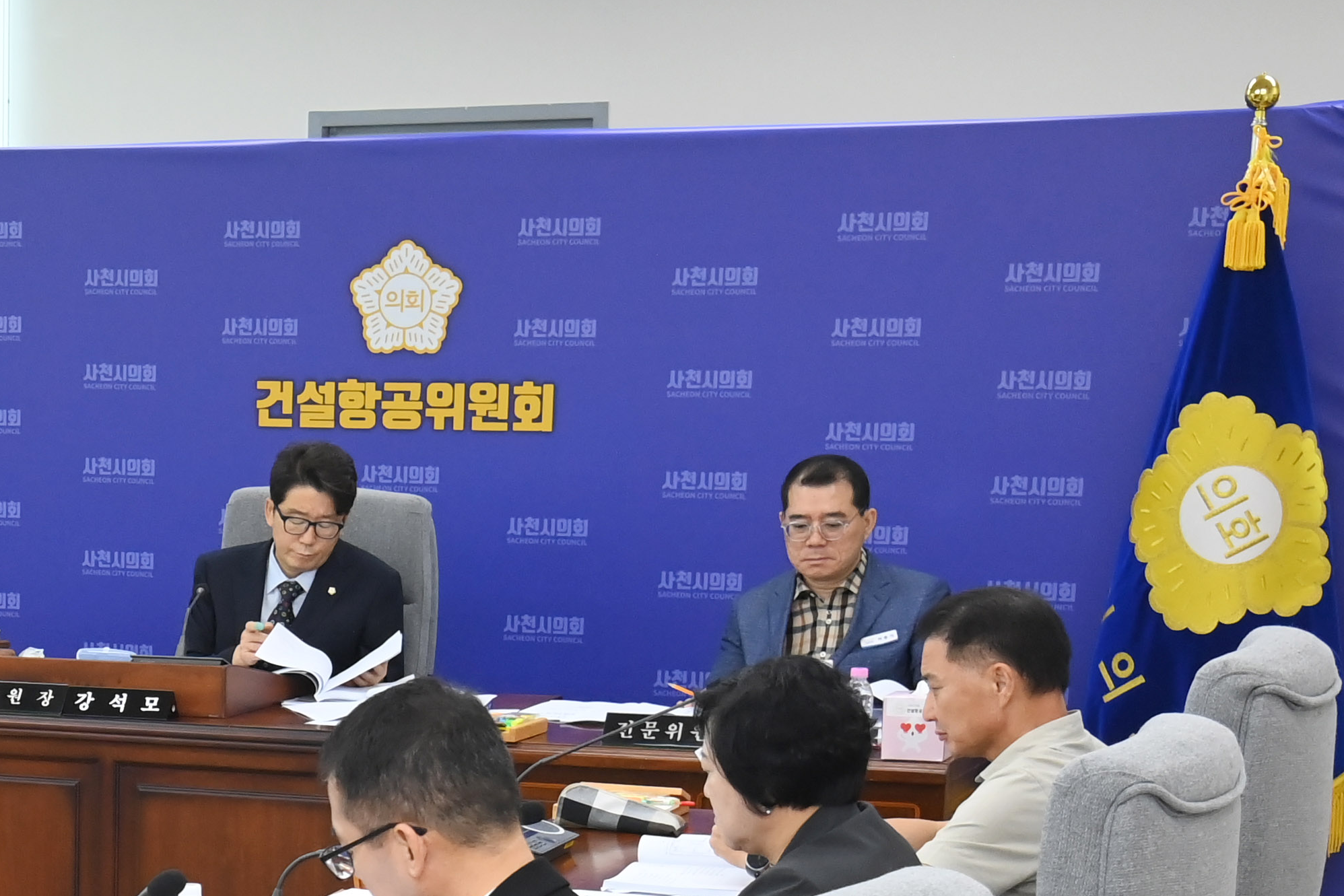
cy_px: 997
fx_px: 3957
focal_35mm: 106
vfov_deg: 12.7
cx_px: -310
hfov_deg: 18.2
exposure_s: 1/250
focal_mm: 38
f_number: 6.3
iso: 3200
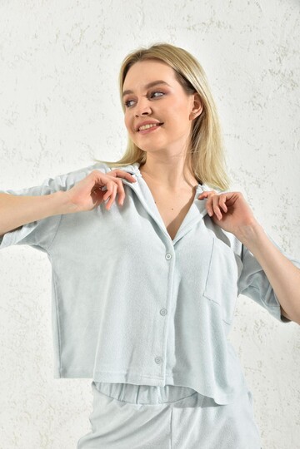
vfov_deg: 42.7
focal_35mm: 46
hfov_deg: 29.2
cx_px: 150
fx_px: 575
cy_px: 224
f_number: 7.1
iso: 100
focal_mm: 46
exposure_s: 1/160
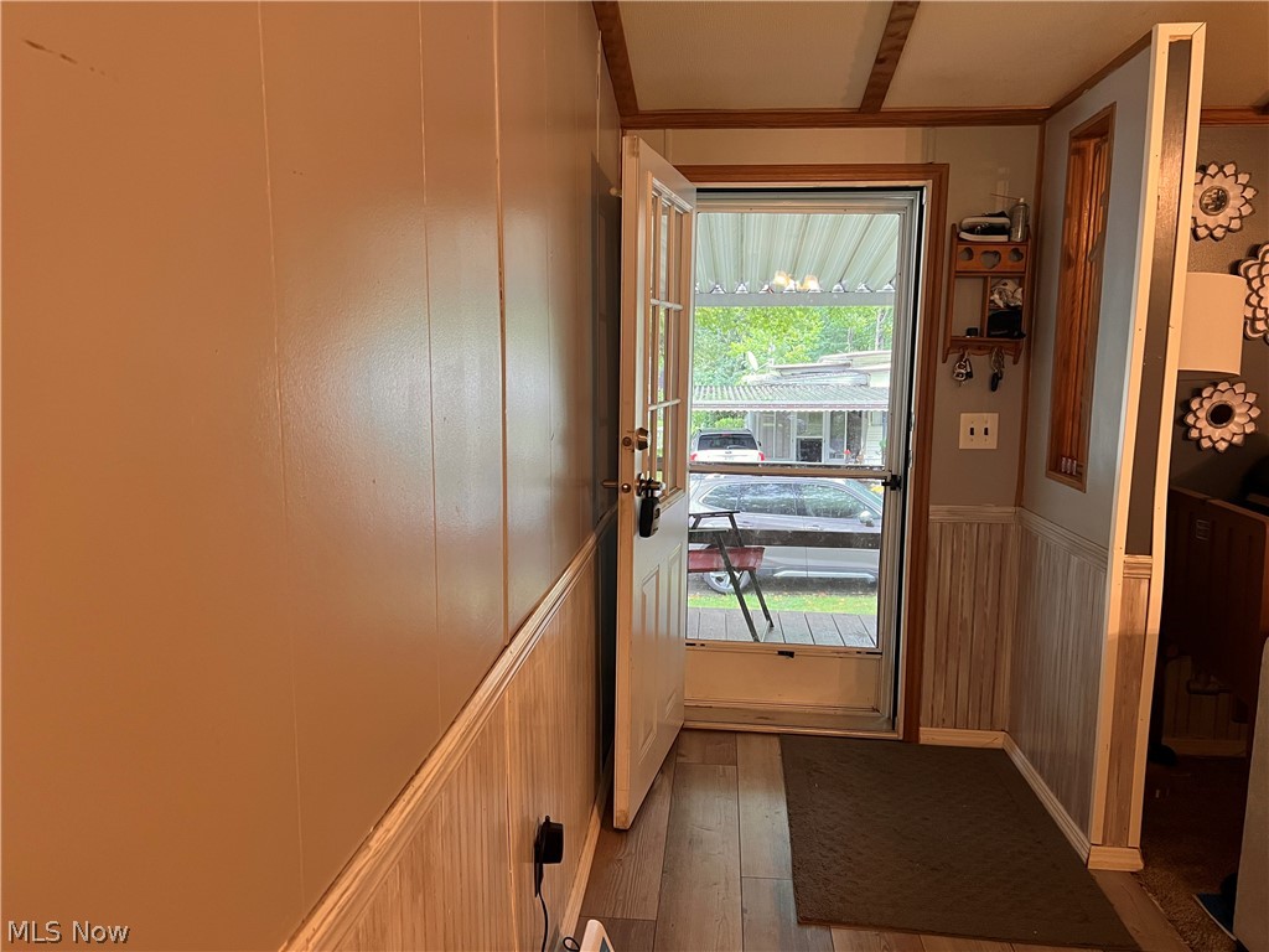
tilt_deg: -7.4
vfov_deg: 53.1
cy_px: 476
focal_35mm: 26
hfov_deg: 67.3
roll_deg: -0.4
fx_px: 953
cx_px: 634
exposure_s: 1/60
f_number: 1.5
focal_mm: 5.7
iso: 320
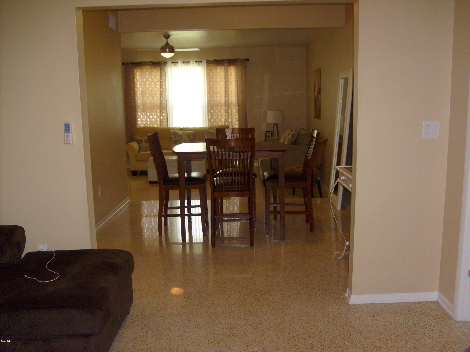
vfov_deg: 40.7
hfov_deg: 52.6
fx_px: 475
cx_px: 235
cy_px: 176
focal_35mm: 35
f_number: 2.8
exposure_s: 1/45
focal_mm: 5.8
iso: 100
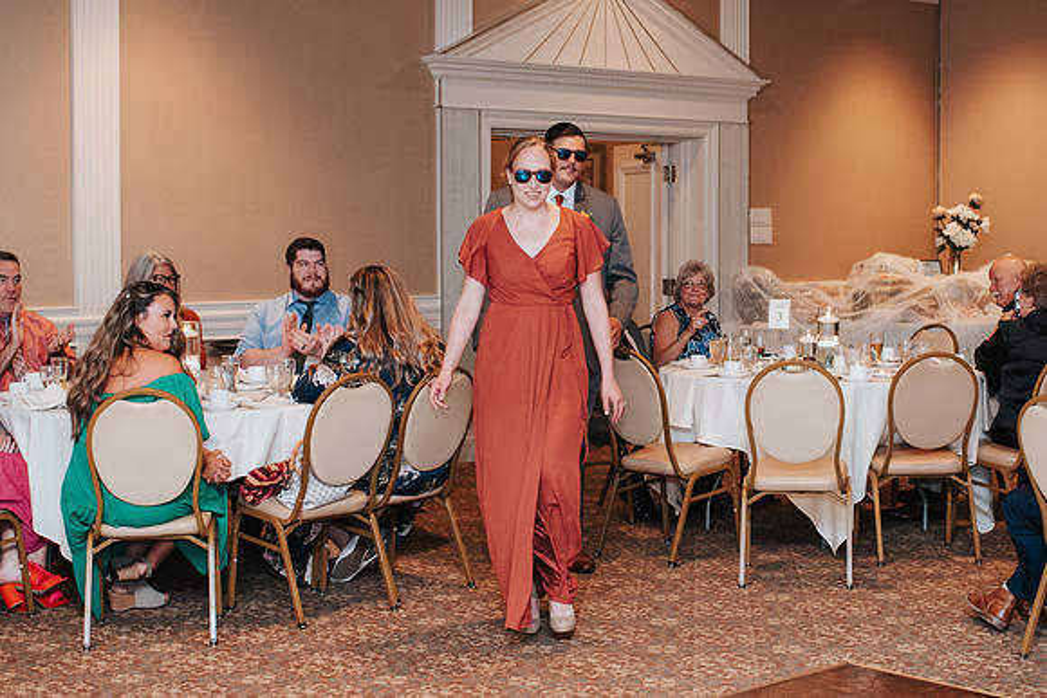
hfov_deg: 31.2
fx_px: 1868
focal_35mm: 64
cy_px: 298
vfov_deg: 21.2
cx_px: 615
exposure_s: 1/160
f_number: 2.8
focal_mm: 35
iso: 1000
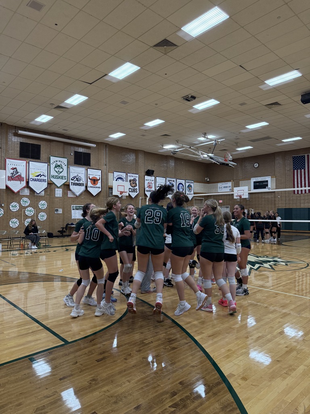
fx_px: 287
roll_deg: -0.4
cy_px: 207
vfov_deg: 71.6
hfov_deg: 56.8
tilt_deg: +1.8
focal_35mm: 24
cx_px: 155
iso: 200
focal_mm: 6.76
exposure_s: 1/201
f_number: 1.78
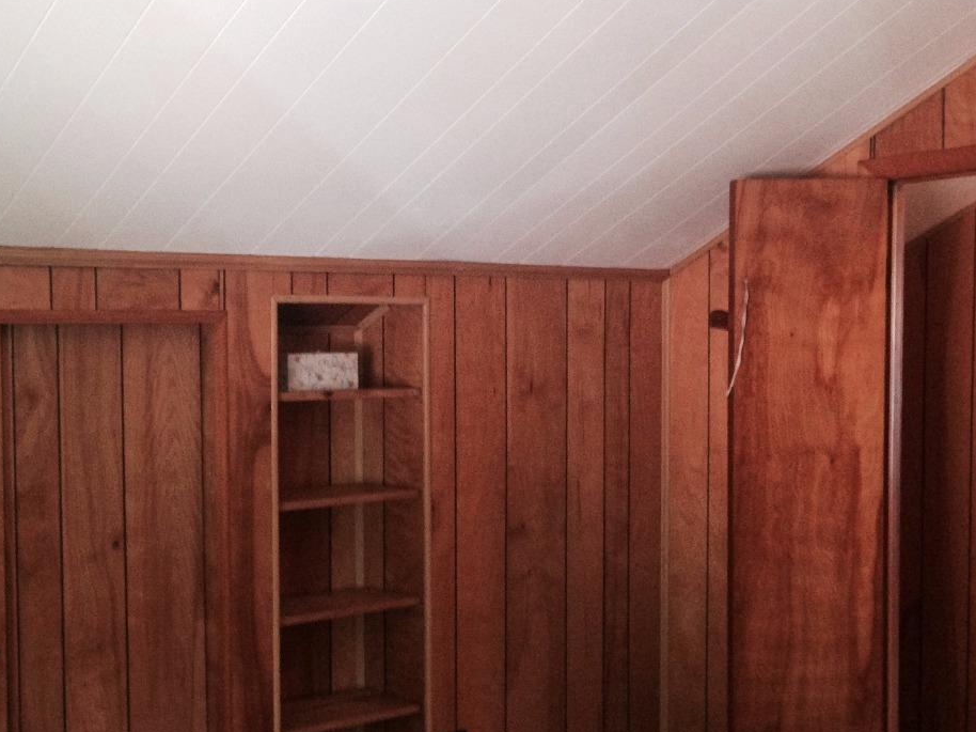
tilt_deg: -3.3
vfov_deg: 28.0
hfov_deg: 36.5
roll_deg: -0.7
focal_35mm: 52
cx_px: 345
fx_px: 1466
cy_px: 425
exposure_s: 1/20
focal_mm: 4.12
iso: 320
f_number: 2.4
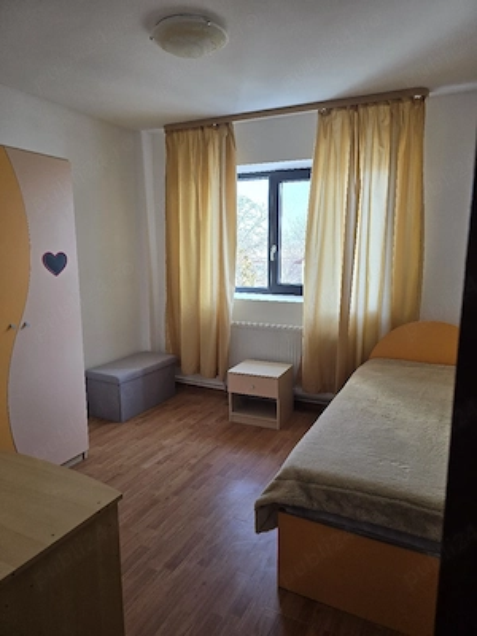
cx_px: 238
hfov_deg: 58.9
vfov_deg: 73.9
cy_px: 318
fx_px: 423
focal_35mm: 23
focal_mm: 6.3
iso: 80
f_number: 1.7
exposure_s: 1/182
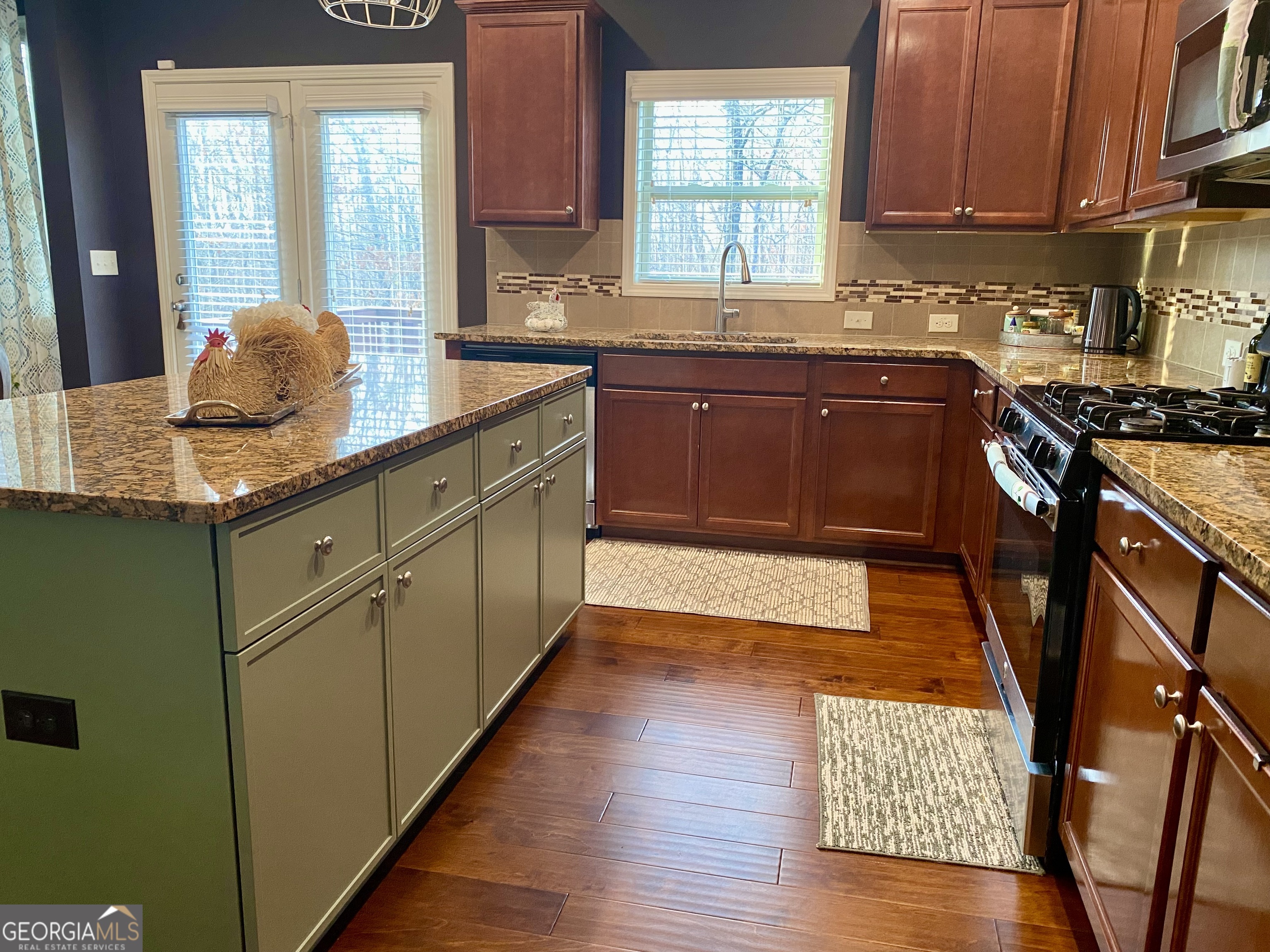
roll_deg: -1.6
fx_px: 954
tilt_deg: -13.4
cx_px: 635
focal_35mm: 26
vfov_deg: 53.1
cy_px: 476
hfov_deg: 67.3
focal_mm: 4.25
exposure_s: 1/60
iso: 320
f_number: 1.8
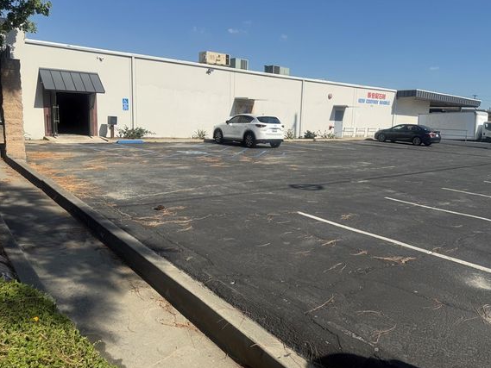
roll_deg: -2.2
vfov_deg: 51.4
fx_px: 383
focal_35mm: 27
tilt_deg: -8.1
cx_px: 274
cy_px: 178
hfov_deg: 65.1
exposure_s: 1/6173
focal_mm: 6.76
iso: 80
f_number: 1.78
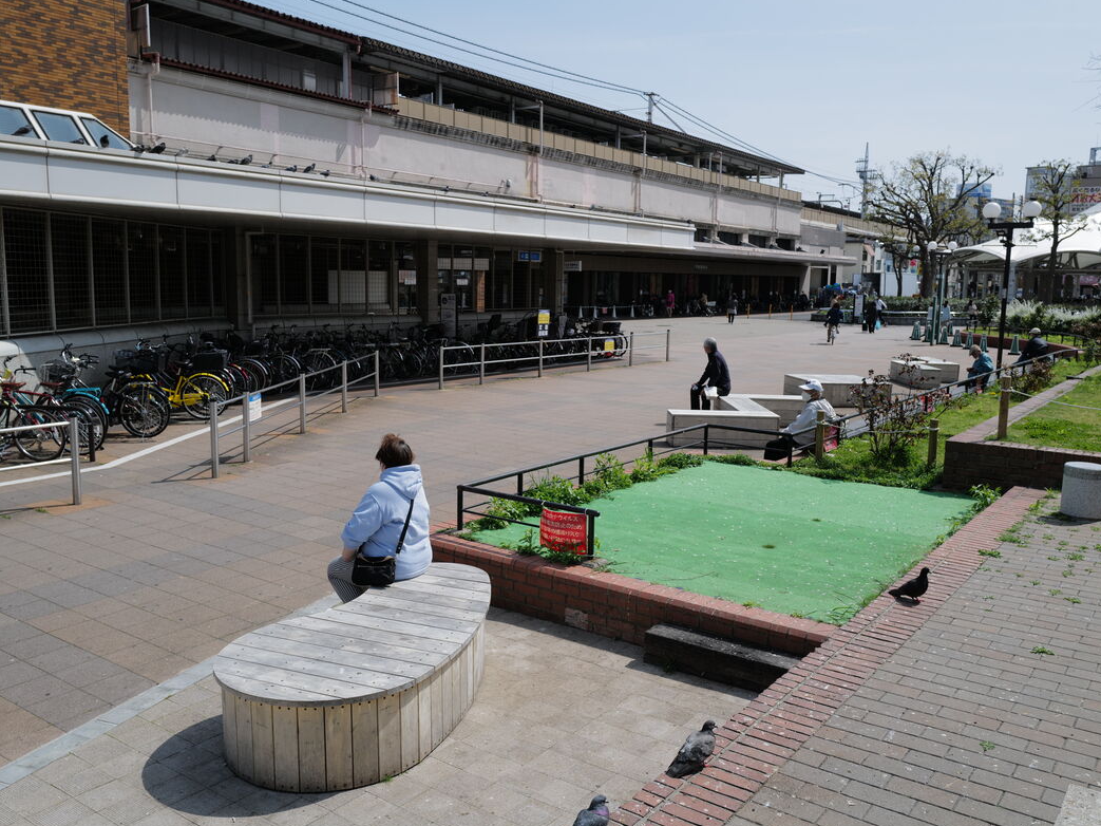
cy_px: 410
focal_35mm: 31
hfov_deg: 58.3
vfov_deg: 45.4
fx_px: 986
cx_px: 565
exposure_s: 1/500
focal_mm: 28
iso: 100
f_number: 5.6
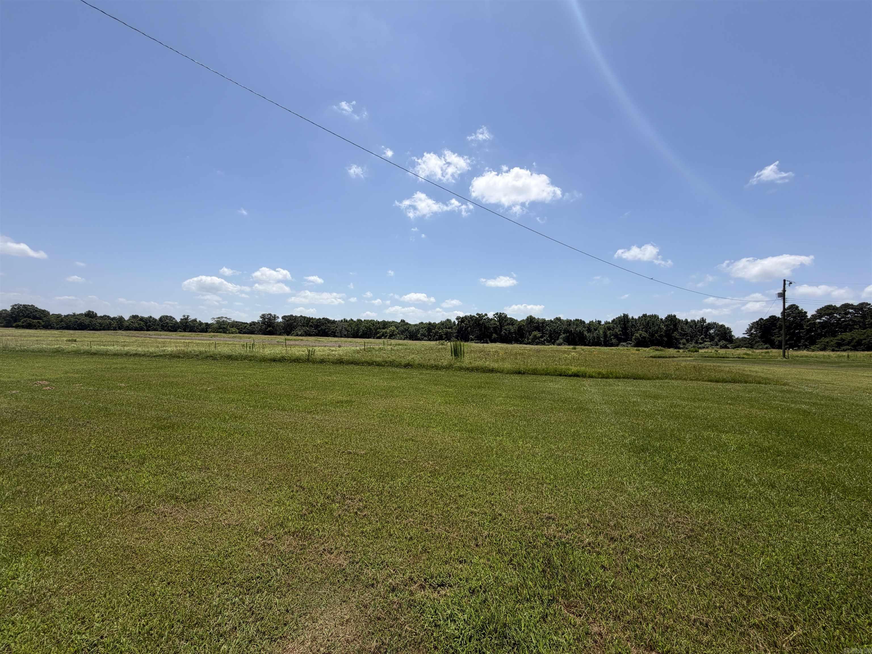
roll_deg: -1.0
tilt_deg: +2.6
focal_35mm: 14
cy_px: 327
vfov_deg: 85.7
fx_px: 353
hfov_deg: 102.1
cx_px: 436
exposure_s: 1/1017
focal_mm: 2.22
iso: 20
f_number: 2.2
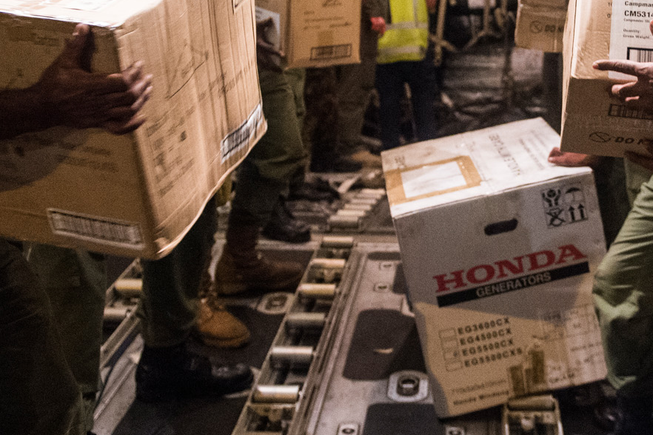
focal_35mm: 49
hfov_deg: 40.2
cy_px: 79
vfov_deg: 26.9
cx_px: 382
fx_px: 889
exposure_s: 1/80
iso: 10000
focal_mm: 24
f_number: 2.8
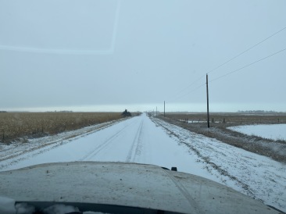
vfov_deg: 53.0
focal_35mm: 26
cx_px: 143
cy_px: 107
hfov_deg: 67.3
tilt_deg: +2.1
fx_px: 215
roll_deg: -1.1
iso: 32
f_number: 1.8
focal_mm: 4.25
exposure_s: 1/1608
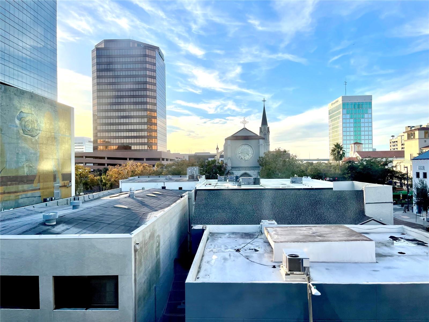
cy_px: 161
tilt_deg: +0.5
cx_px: 214
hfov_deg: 69.4
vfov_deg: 54.9
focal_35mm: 25
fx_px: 310
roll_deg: +0.3
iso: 32
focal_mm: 5.1
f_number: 1.6
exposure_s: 1/2545
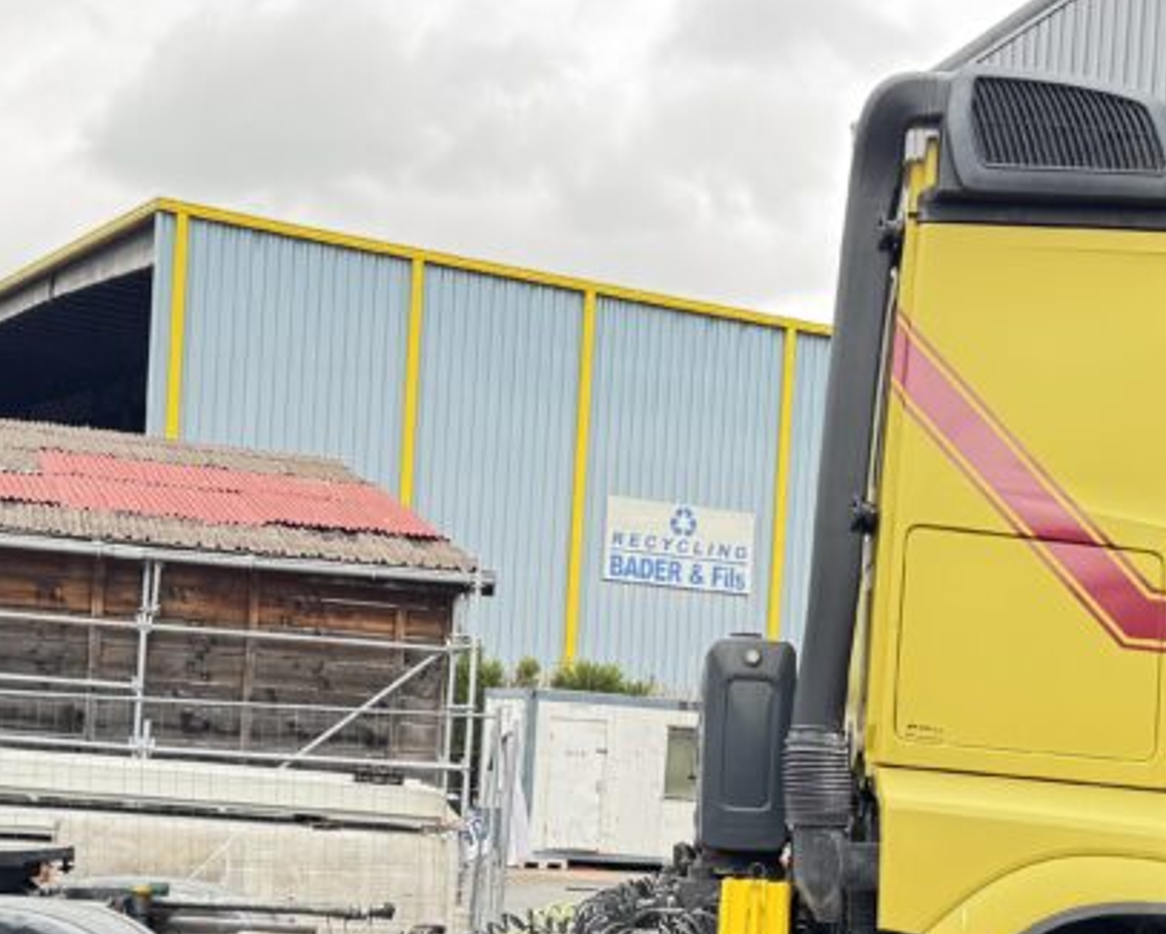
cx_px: 619
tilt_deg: +2.7
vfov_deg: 32.0
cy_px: 736
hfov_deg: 40.3
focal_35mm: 46
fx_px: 1588
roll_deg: -2.8
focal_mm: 6.76
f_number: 1.78
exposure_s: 1/166
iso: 64
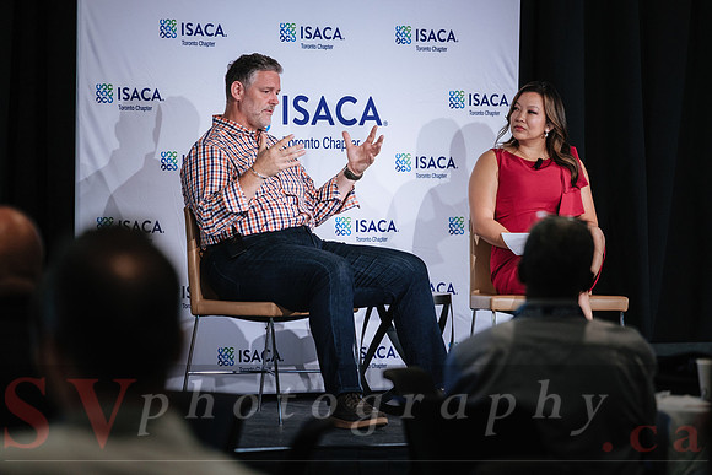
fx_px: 4154
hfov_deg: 9.8
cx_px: 356
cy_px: 238
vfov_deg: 6.5
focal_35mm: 210
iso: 800
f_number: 2.8
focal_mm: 140
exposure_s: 1/100
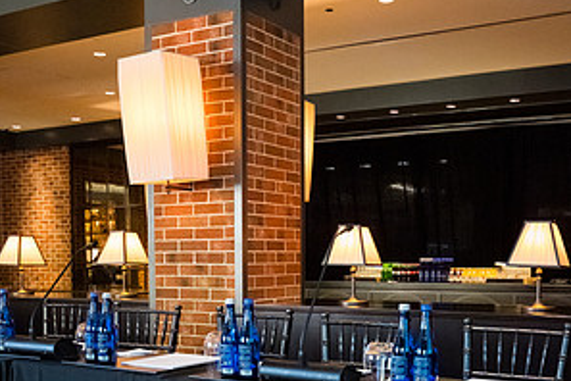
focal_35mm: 44
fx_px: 698
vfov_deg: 28.2
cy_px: 404
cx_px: 286
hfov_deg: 44.5
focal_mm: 29
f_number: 4.5
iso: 6400
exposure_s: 1/100
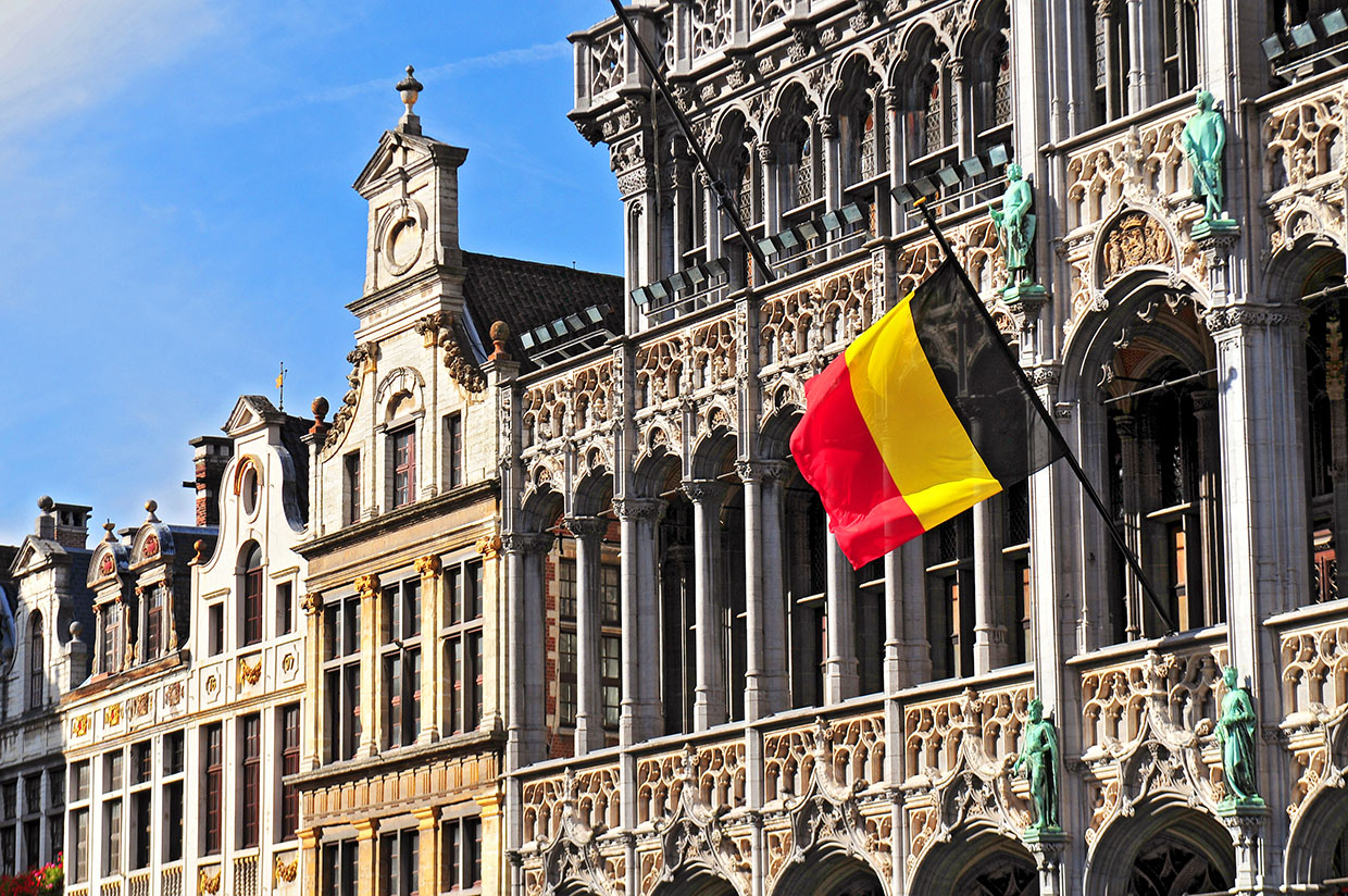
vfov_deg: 13.0
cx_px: 674
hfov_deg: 19.5
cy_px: 448
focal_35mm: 105
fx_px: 3927
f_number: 6.3
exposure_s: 1/250
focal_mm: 70
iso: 200
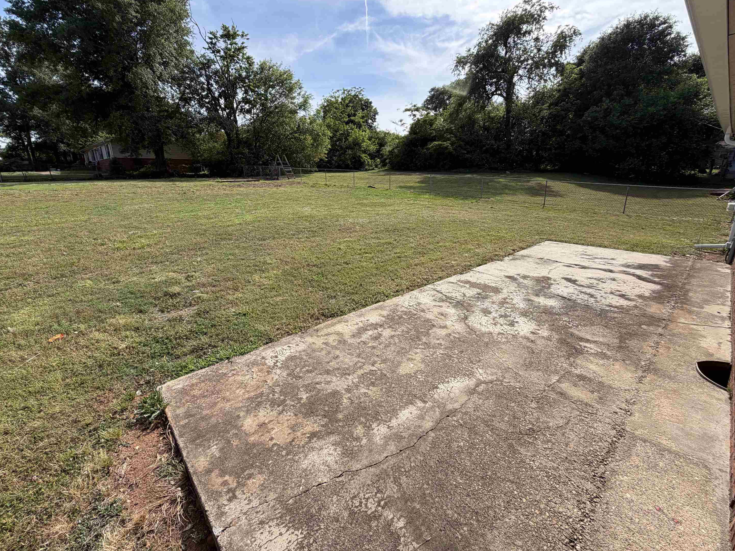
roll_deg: +1.9
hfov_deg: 98.2
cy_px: 260
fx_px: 318
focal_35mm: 15
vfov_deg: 81.7
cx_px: 368
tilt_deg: -15.0
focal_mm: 2.22
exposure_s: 1/770
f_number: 2.2
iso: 32
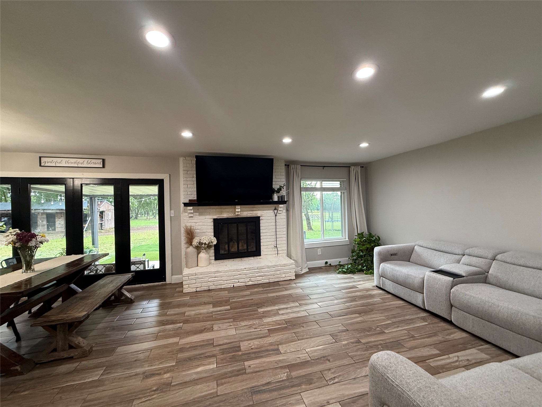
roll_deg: +1.0
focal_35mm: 14
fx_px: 219
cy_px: 204
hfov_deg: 102.1
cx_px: 271
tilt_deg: +0.0
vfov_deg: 85.7
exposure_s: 1/60
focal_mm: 2.22
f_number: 2.2
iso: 200
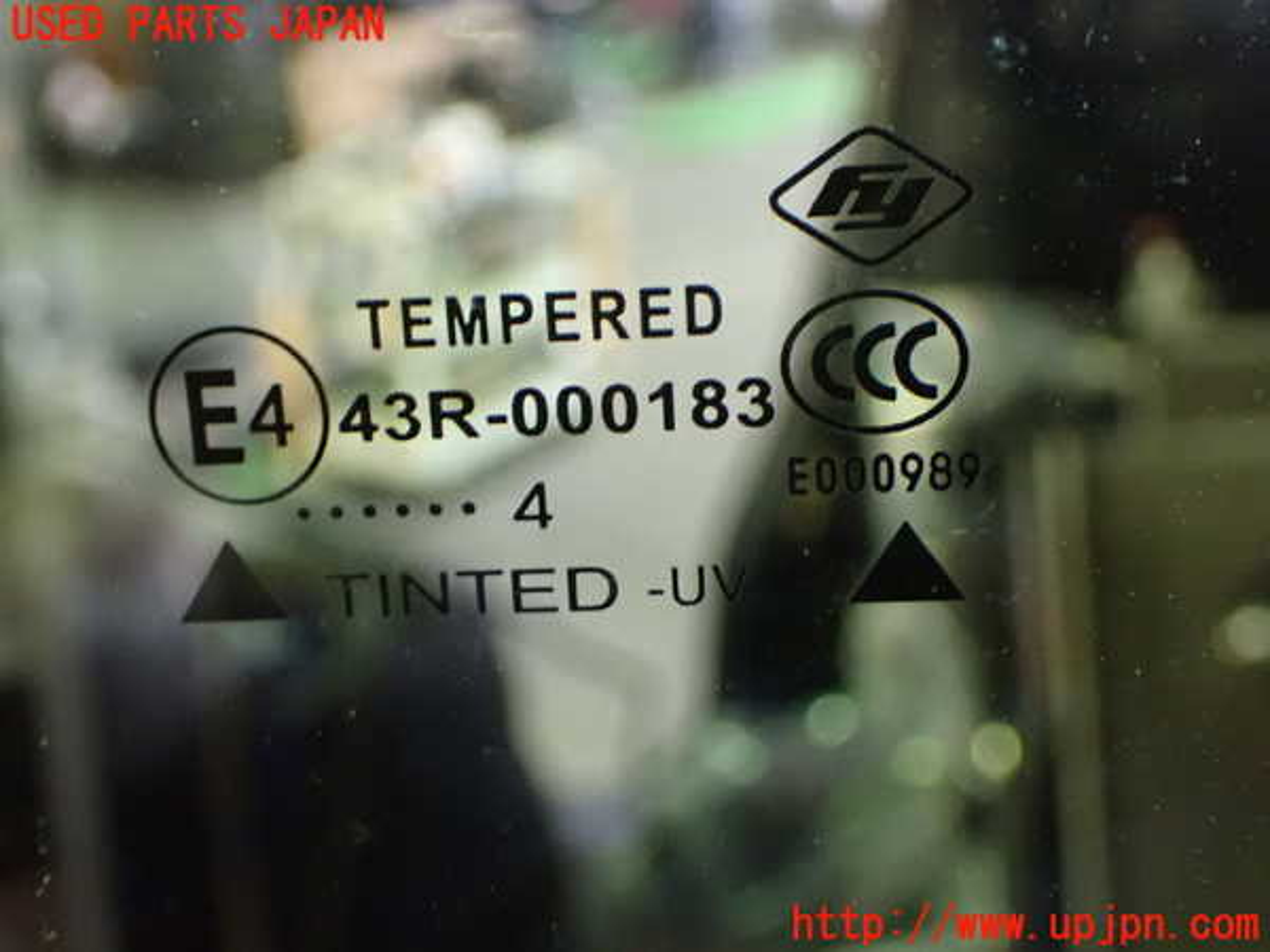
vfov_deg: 35.1
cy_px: 476
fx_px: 1504
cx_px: 635
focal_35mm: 41
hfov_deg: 45.8
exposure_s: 1/40
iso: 1600
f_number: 2.8
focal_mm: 7.31
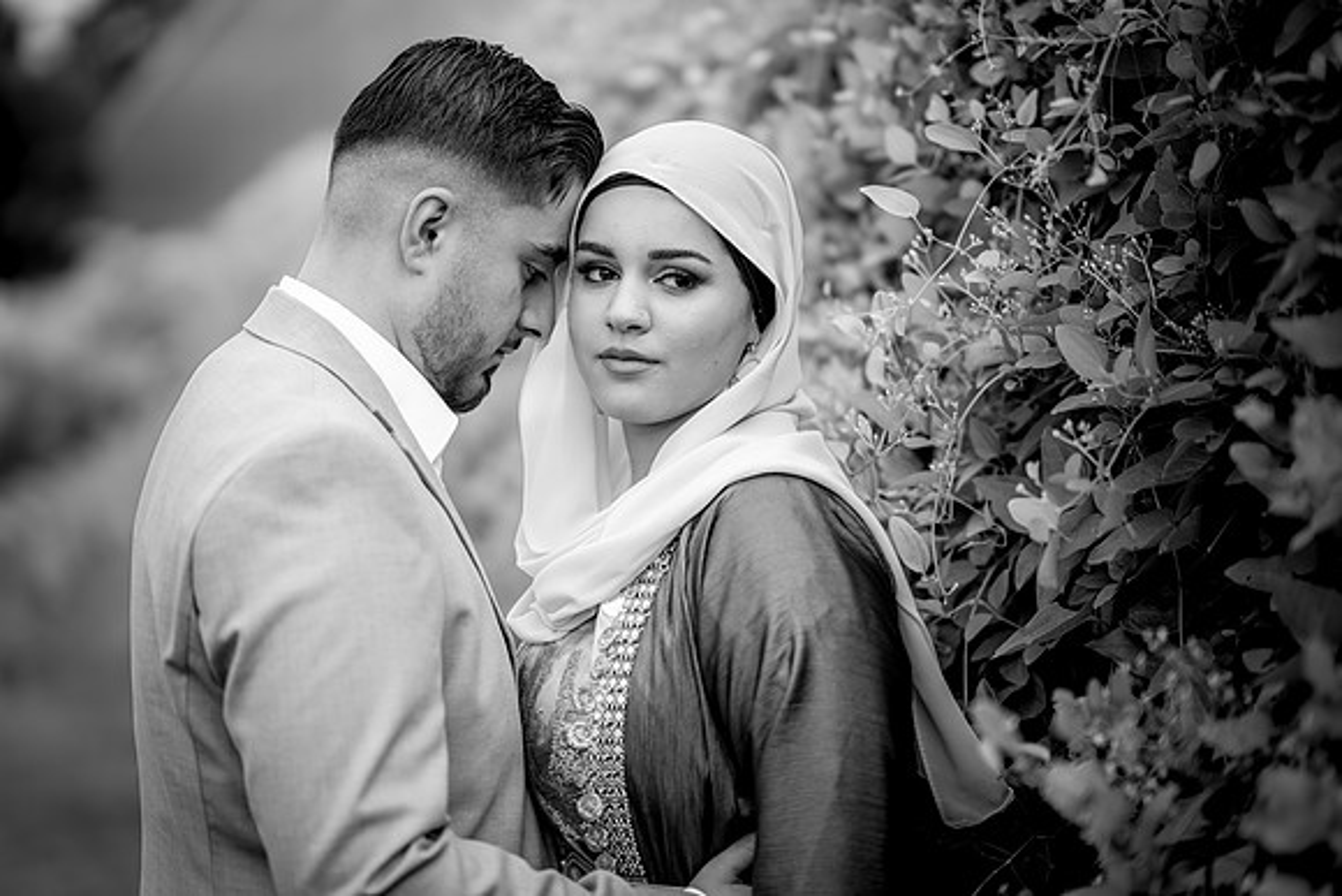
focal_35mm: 85
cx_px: 671
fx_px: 3169
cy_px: 448
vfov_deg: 16.1
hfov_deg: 23.9
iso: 100
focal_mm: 85
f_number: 1.4
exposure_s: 1/2500
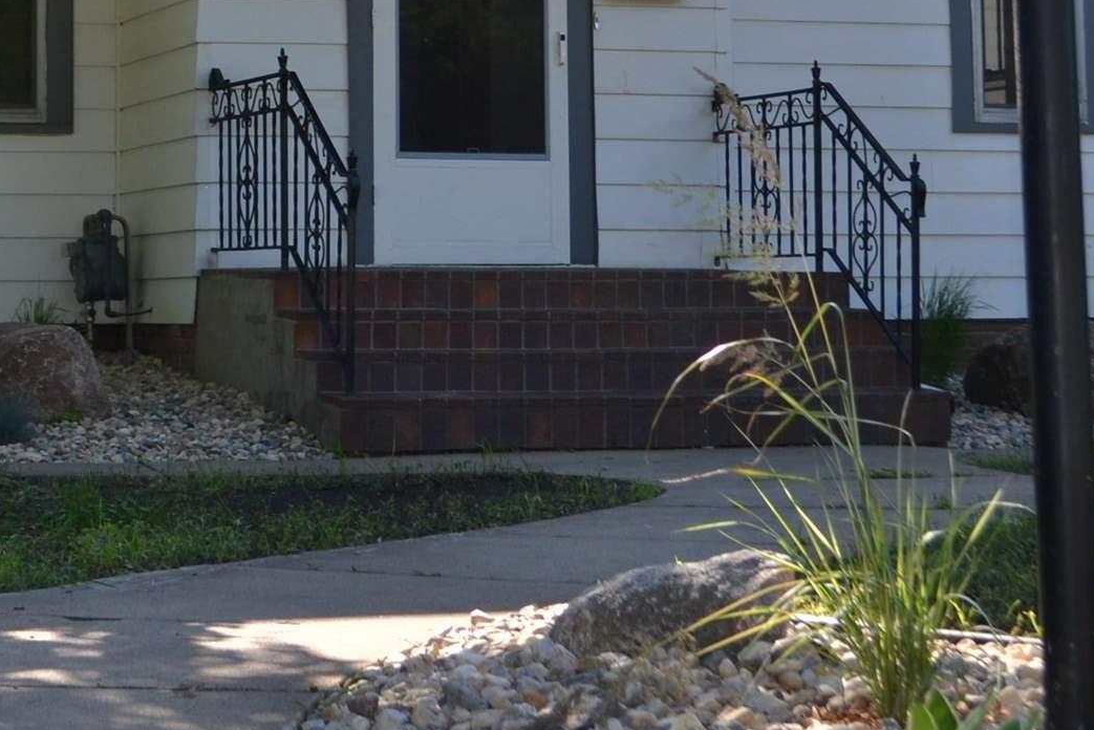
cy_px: -123
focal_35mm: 106
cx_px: 334
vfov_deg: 12.6
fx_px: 3222
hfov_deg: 19.2
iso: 100
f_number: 5
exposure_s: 1/200
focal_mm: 24
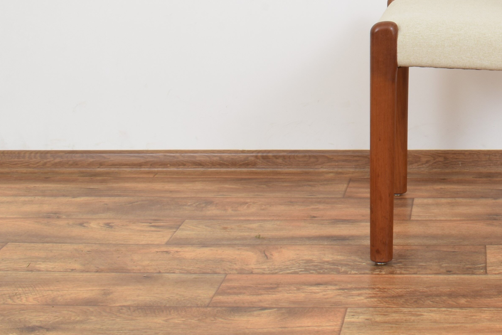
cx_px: 488
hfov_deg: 24.6
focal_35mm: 79
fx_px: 1105
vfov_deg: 16.9
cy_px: 11
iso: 100
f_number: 25
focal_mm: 21
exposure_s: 4
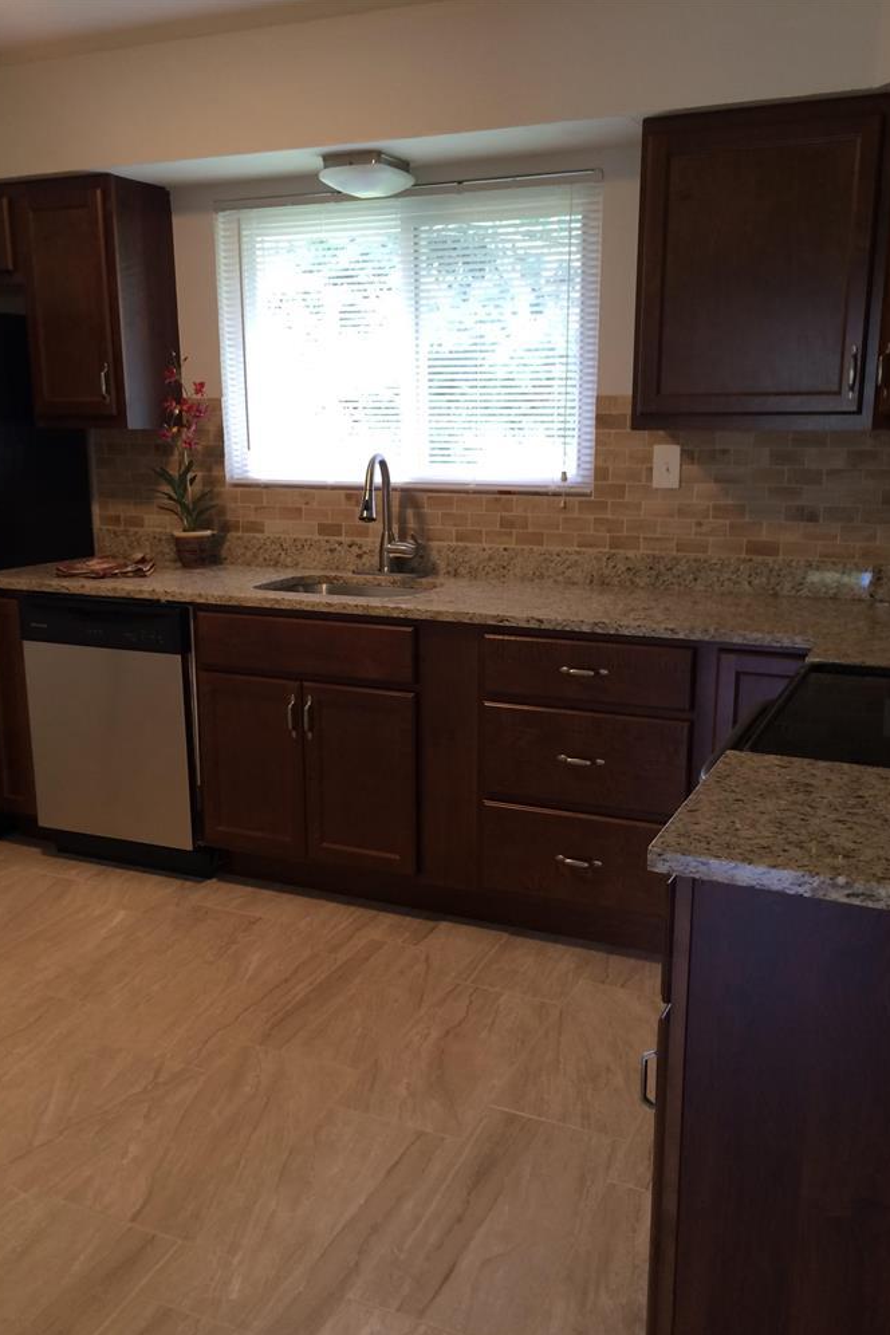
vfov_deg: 60.3
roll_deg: -0.2
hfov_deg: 42.3
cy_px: 684
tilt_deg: -13.8
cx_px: 454
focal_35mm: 31
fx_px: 1149
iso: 64
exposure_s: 1/30
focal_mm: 4.15
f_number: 2.2
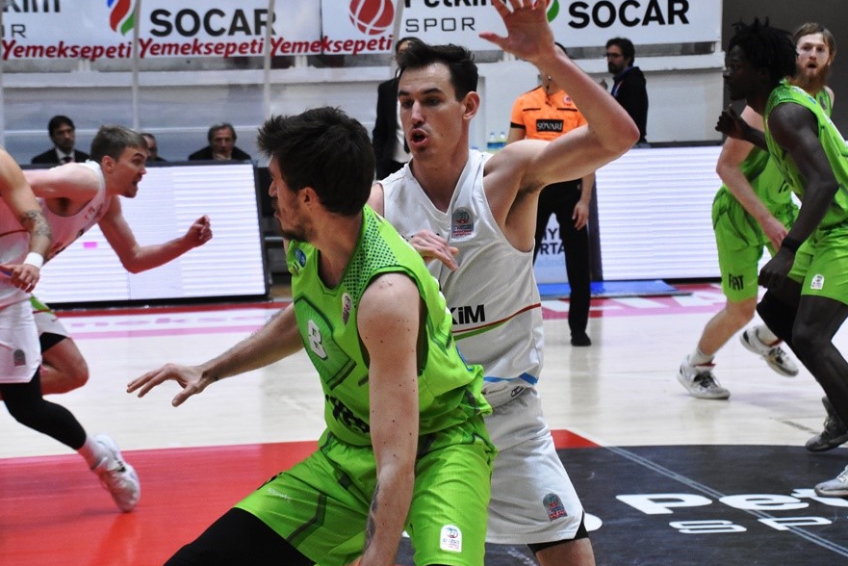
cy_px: 250
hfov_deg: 16.8
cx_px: 364
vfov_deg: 11.2
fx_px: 2875
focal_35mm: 122
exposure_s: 1/1000
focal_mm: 70
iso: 4500
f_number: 5.6
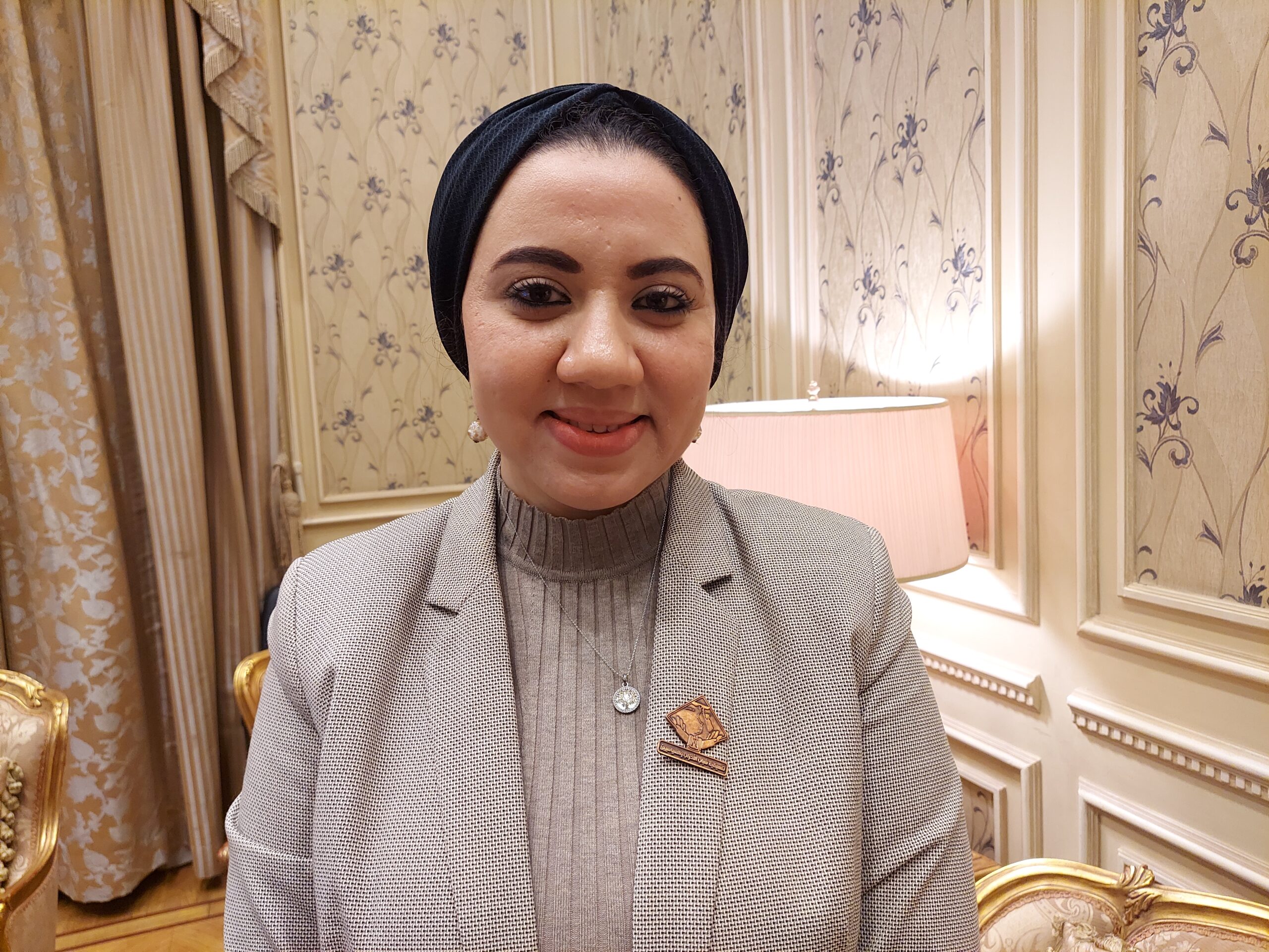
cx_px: 634
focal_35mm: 24
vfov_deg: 56.8
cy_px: 476
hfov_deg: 71.6
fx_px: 880
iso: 320
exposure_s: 1/50
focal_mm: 5.23
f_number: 1.8
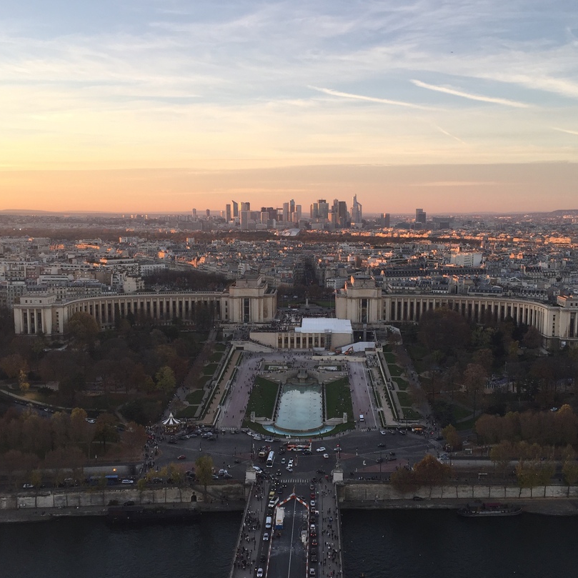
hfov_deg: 43.8
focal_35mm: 38
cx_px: 304
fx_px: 718
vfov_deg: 43.8
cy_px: 310
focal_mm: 4.15
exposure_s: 1/250
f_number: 2.2
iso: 32
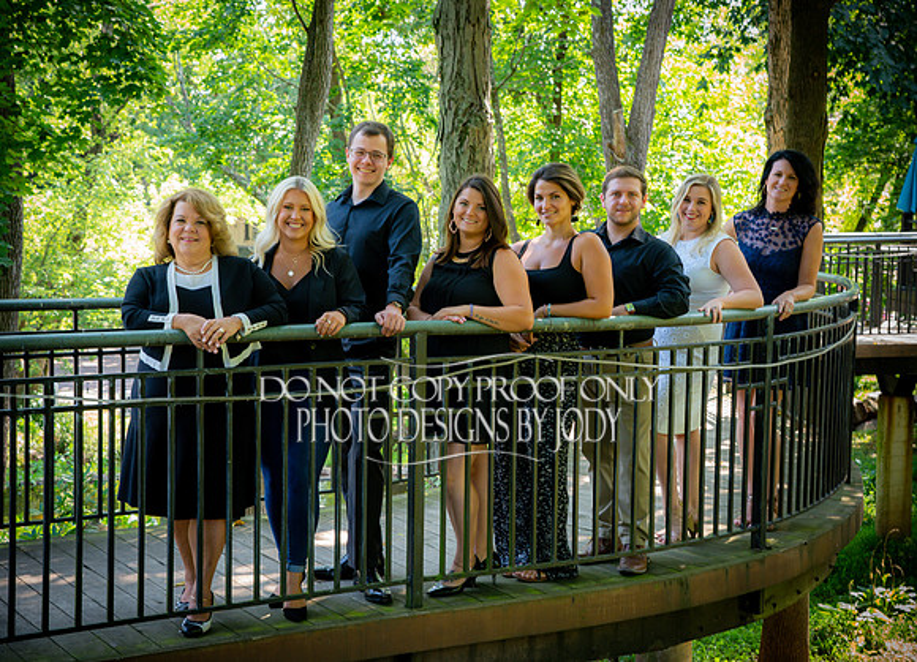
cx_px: 411
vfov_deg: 24.2
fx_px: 1547
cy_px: 327
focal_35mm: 59
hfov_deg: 33.0
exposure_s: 1/60
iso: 800
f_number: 7.1
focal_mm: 54
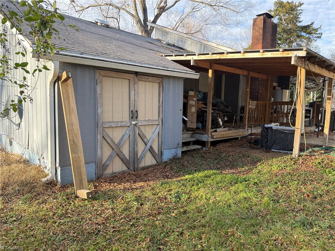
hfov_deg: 71.6
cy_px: 126
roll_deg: -1.3
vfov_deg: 56.8
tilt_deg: -5.7
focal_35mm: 24
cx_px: 168
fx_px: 232
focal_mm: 6.76
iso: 100
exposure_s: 1/287
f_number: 1.78
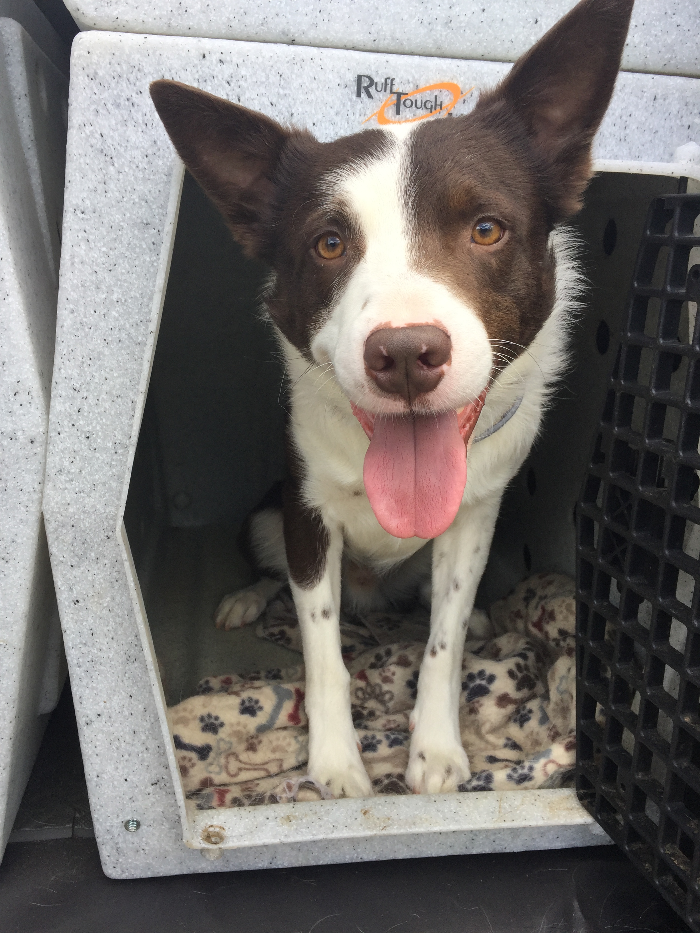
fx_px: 782
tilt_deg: -12.4
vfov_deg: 61.7
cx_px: 350
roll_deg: -1.2
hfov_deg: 48.2
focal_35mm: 29
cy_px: 466
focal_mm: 4.15
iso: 32
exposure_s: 1/370
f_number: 2.2
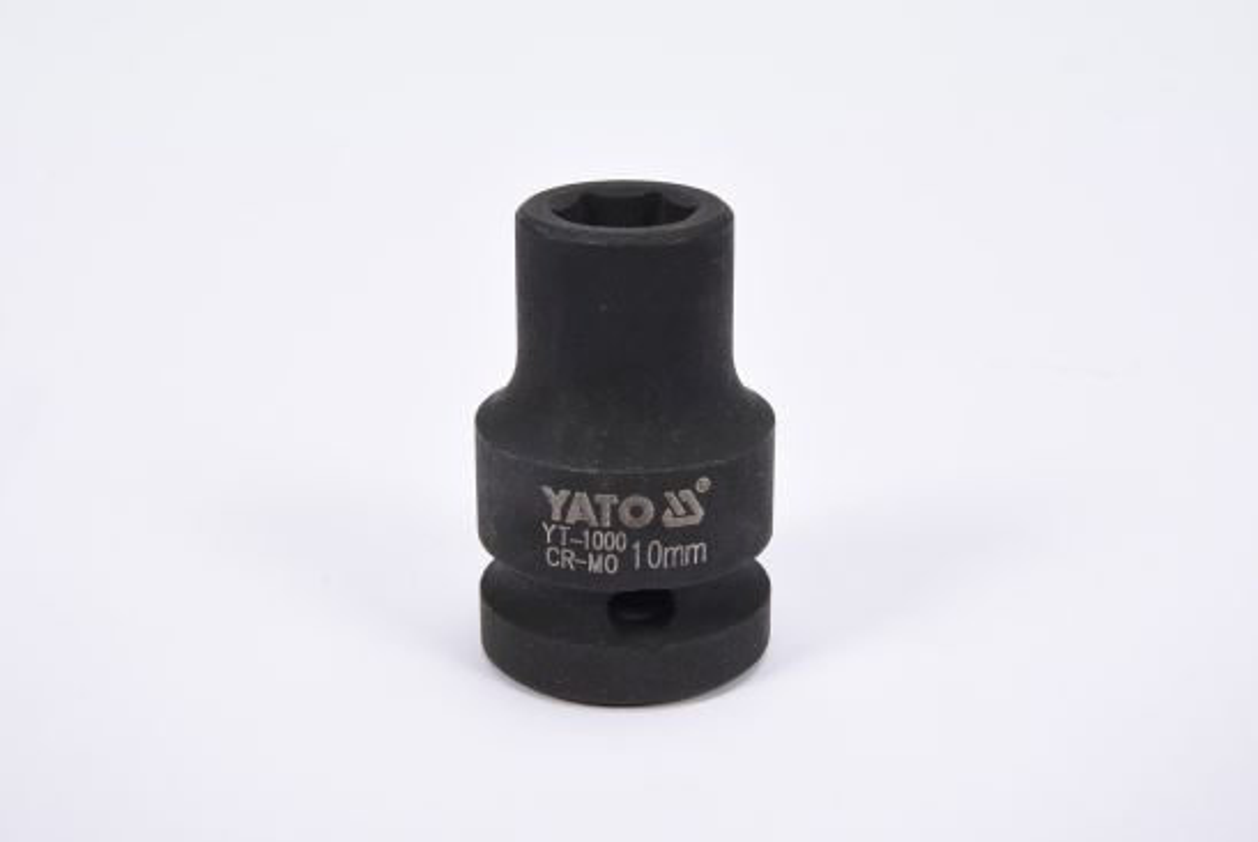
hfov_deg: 27.0
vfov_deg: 18.2
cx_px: 629
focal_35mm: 75
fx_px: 2624
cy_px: 421
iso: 250
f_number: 16
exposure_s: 1/125
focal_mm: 50
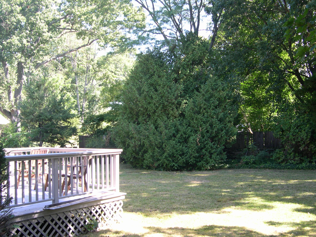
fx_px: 347
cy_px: 118
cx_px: 158
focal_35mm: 38
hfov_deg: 49.0
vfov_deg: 37.7
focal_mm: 8
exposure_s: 1/76.3
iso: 100
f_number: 2.8
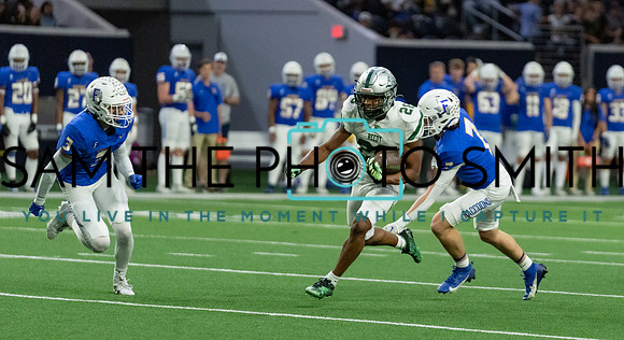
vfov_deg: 3.8
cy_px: 152
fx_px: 5131
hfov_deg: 7.0
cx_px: 375
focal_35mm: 312
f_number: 2.8
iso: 4000
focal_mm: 200
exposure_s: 1/1250
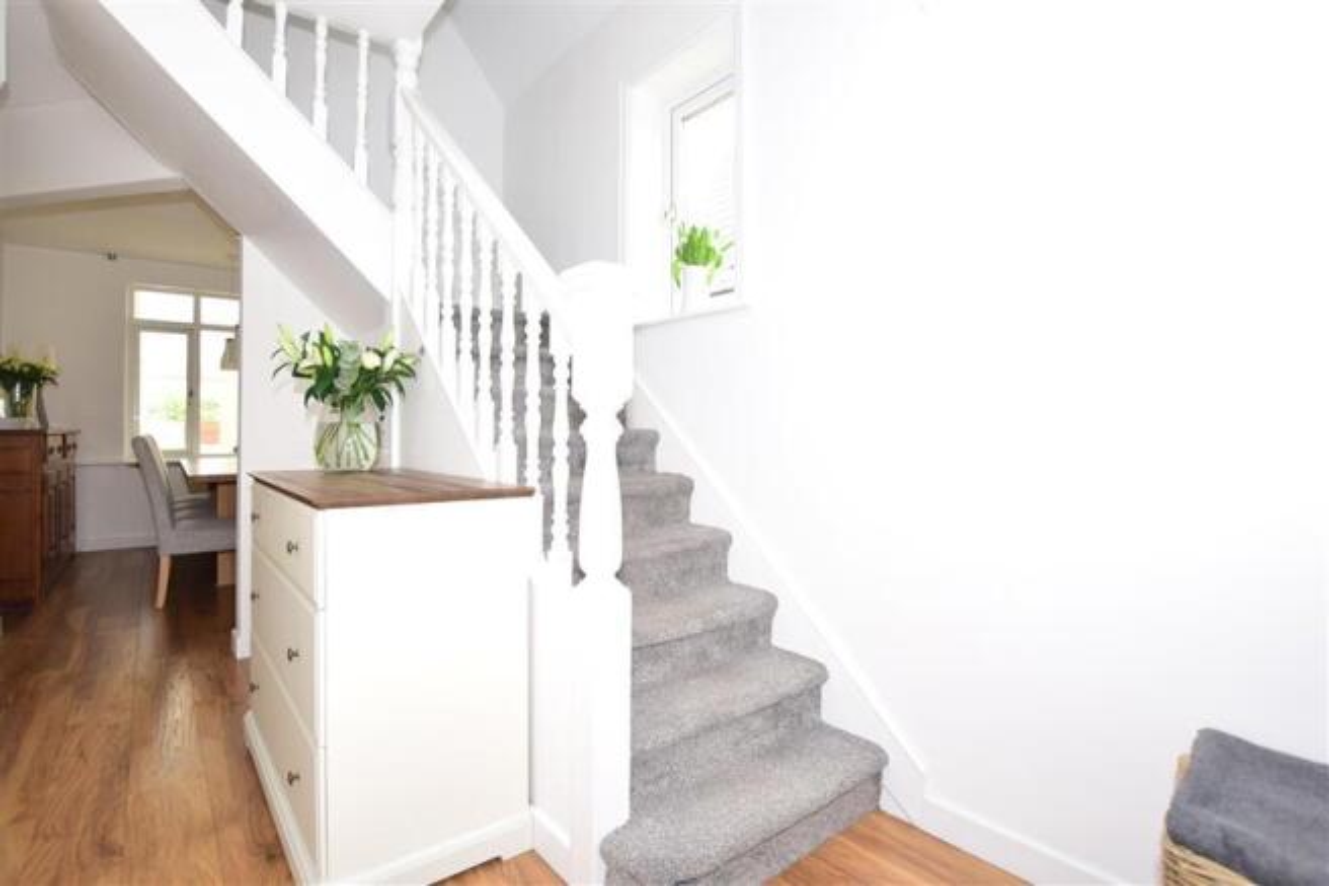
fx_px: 554
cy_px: 443
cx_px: 664
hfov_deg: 100.4
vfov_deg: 77.3
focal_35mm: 15
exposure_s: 1/125
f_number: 5.6
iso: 400
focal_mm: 10
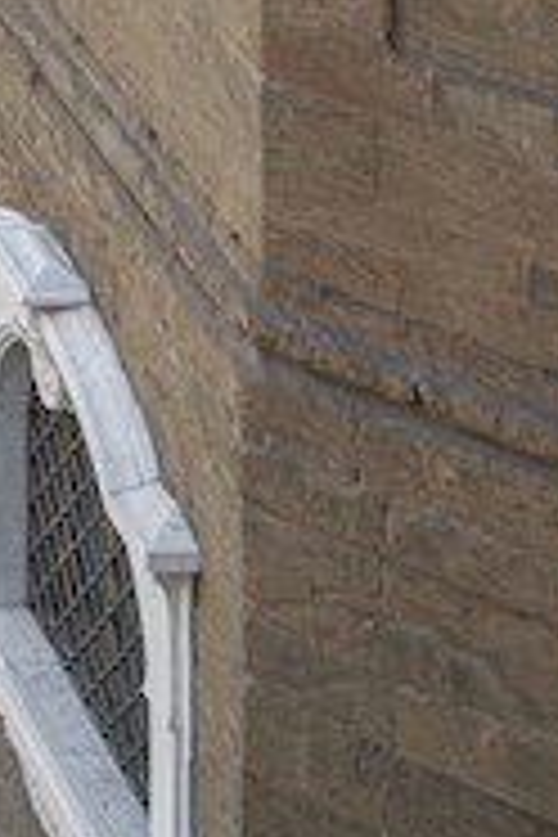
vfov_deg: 10.7
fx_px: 3603
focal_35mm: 155
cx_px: -1107
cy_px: -1377
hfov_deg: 7.7
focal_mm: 24
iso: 200
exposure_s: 1/200
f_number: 8
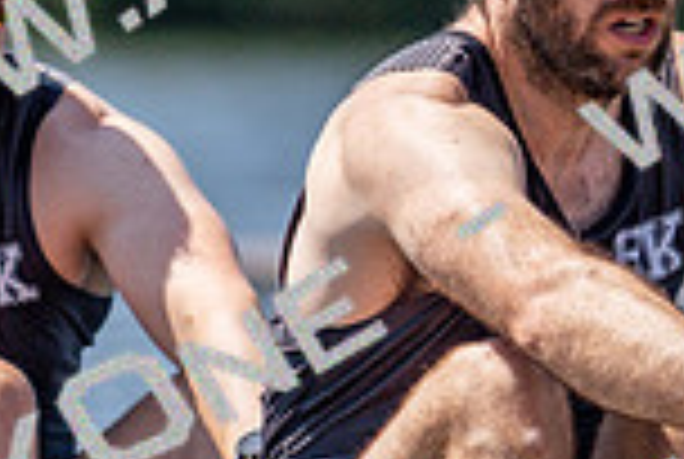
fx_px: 27128
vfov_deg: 1.0
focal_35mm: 1425
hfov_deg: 1.4
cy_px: 245
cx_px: 252
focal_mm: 374
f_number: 6.3
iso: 400
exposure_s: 1/2000
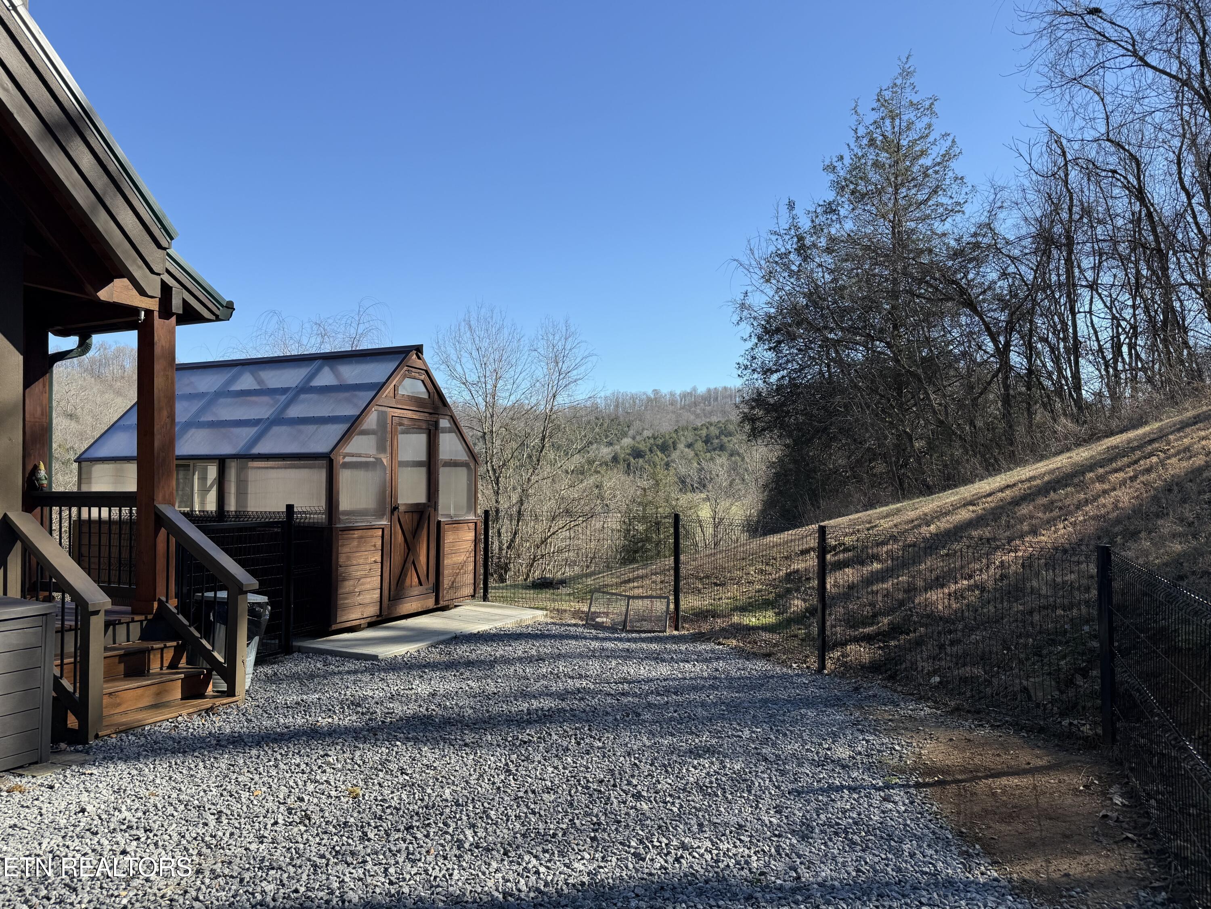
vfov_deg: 56.8
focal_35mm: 24
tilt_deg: +2.0
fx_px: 840
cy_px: 454
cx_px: 606
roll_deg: -0.1
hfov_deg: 71.6
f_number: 1.78
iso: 80
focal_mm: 6.76
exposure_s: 1/2232
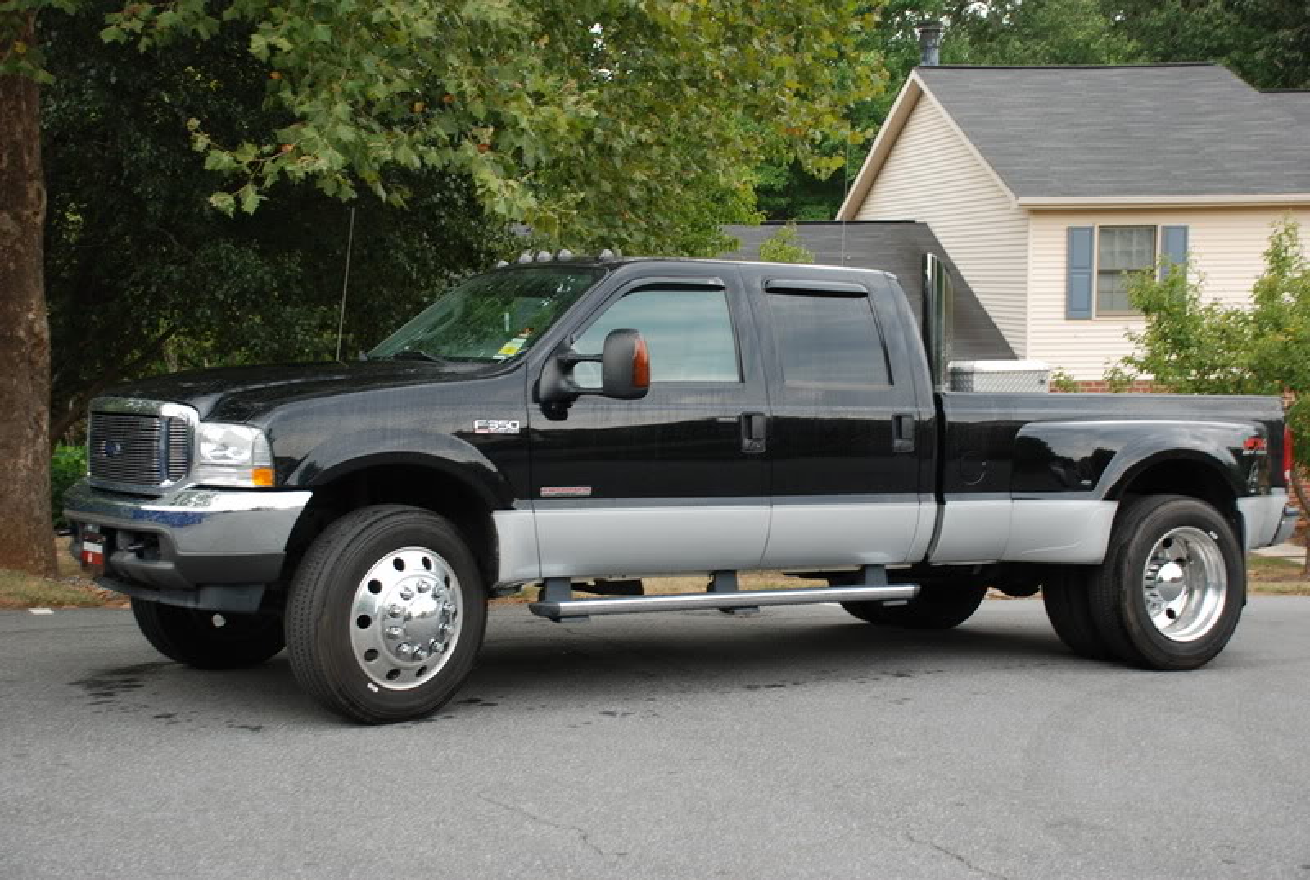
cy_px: 440
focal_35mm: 48
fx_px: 1750
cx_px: 655
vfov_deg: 28.2
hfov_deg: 41.0
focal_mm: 32
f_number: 4.2
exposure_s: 1/25
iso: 100
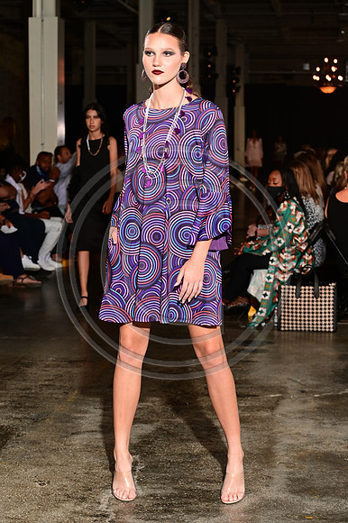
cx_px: 174
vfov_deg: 28.9
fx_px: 1016
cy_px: 262
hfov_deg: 19.4
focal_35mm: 70
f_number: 6.3
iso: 1000
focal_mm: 70
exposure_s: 1/160
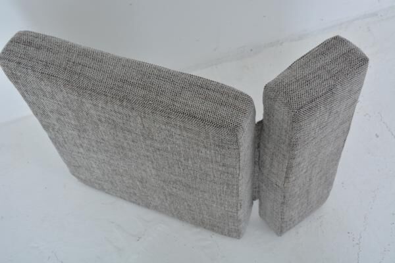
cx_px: 198
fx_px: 527
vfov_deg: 28.1
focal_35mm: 48
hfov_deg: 41.1
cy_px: 132
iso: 400
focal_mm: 32
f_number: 10
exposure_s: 1/125
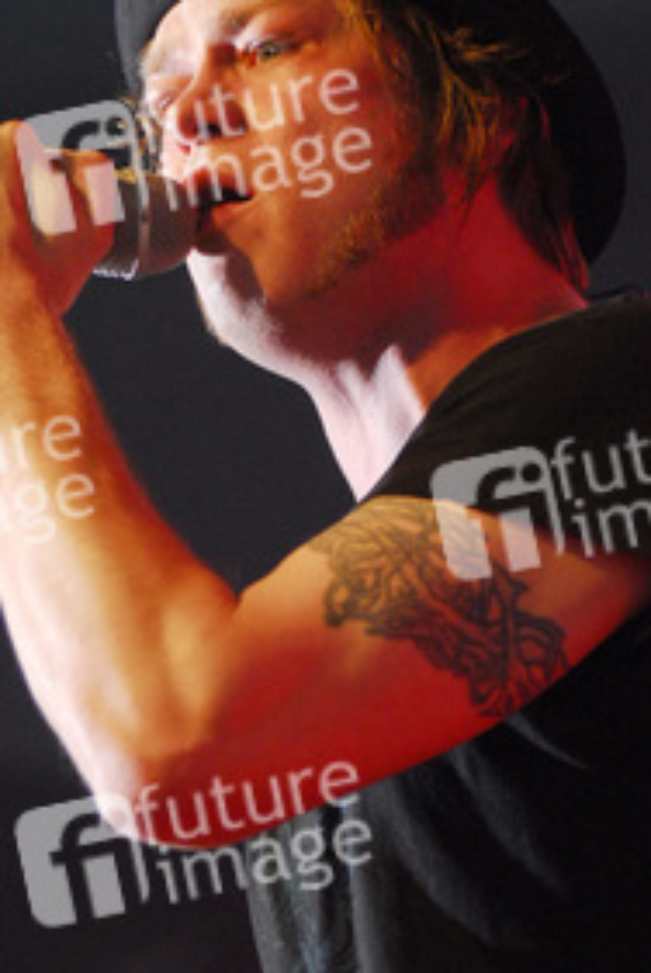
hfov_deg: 5.6
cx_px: 298
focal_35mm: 248
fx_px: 6710
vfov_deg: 8.3
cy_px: 325
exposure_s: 1/60
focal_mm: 116
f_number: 2.8
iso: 1000
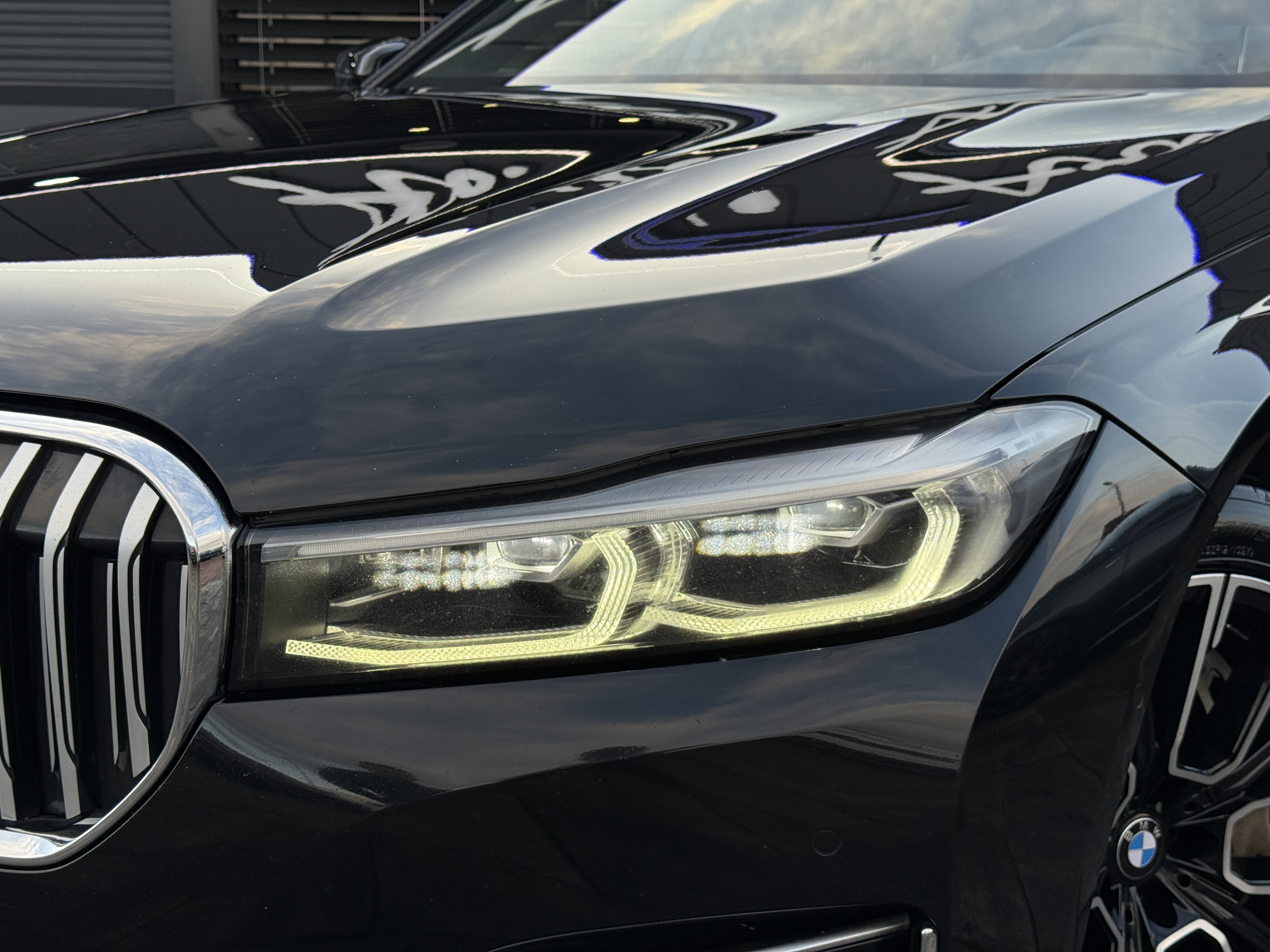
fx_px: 1761
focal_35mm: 48
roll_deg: -0.4
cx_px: 635
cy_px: 476
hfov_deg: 39.7
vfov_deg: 30.3
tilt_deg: -10.6
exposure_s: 1/620
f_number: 1.78
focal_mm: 6.76
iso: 64
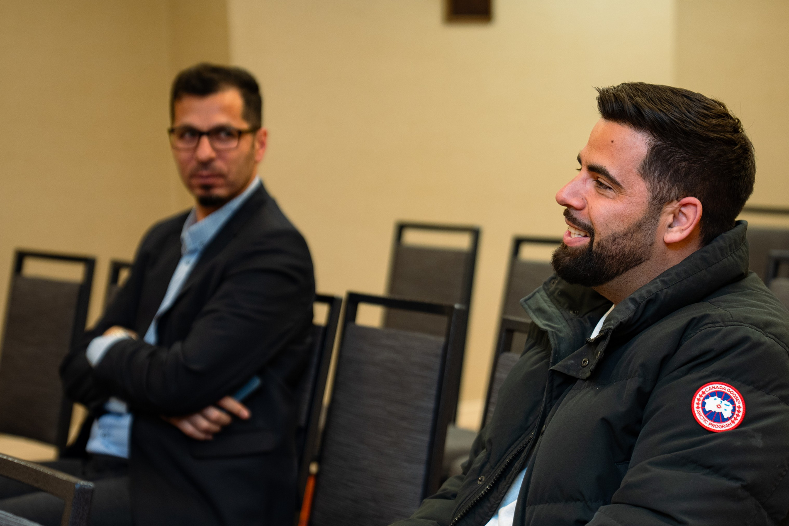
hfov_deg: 21.2
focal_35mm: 96
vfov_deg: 14.2
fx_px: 2104
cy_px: 304
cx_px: 448
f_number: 2.8
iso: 640
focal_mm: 70
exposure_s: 1/160
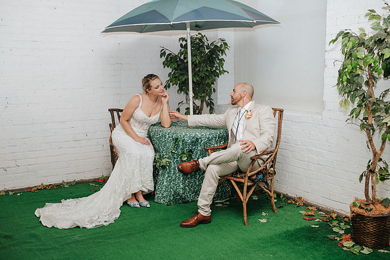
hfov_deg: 50.7
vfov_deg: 35.0
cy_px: 130
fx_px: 411
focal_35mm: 38
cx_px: 183
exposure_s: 1/200
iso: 1000
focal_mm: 35
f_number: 2.8
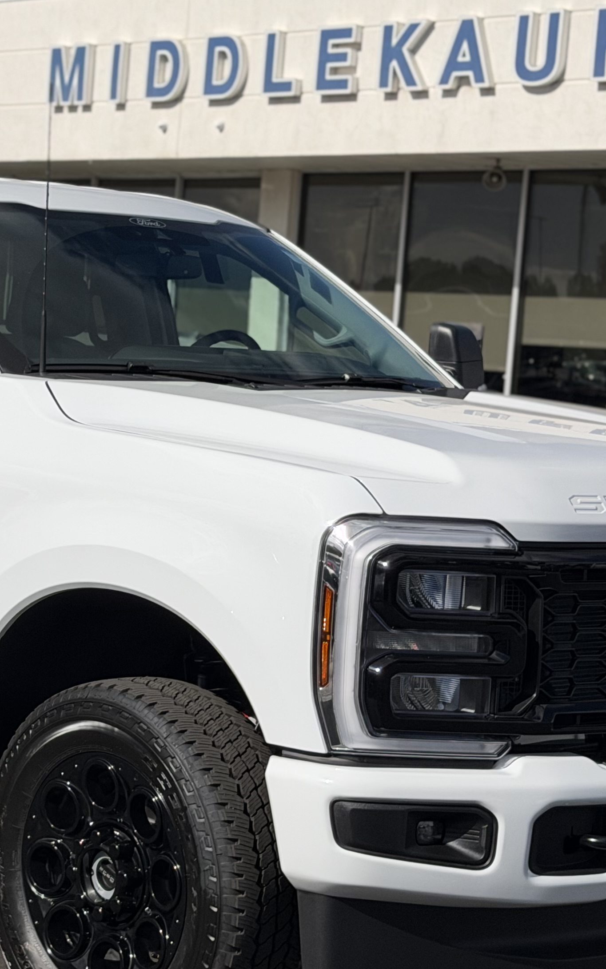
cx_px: 28
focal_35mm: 94
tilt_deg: -4.8
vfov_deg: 22.1
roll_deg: -3.5
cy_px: 521
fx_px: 2484
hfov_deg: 13.7
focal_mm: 6.76
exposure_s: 1/16129
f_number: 1.78
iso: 80
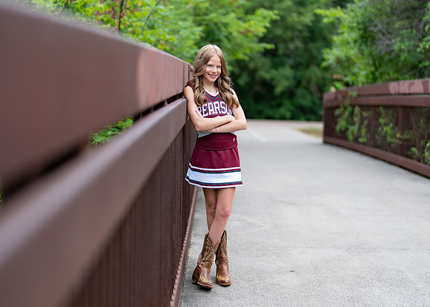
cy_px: 150
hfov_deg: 31.0
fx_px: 776
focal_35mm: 64
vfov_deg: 22.4
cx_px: 215
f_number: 1.2
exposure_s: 1/800
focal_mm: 50
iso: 100
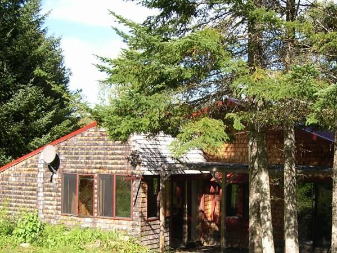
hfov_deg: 29.7
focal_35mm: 65
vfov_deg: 22.3
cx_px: 219
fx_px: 633
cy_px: 198
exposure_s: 1/514
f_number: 2.8
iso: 100
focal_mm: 8
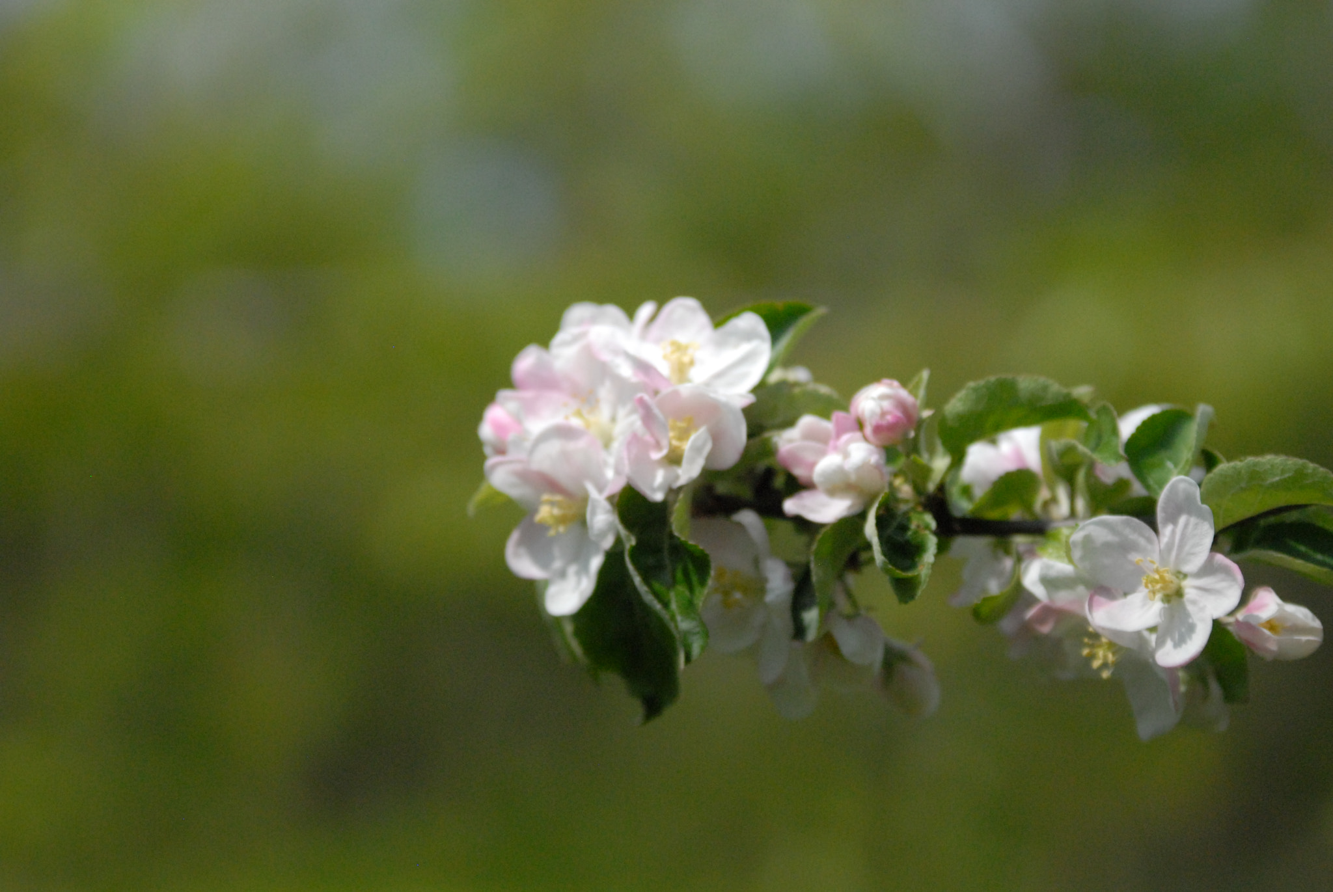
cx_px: 666
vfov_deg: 8.2
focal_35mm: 168
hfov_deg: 12.2
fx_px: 6228
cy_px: 446
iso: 1000
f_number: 2.8
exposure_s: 1/8000
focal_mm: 112
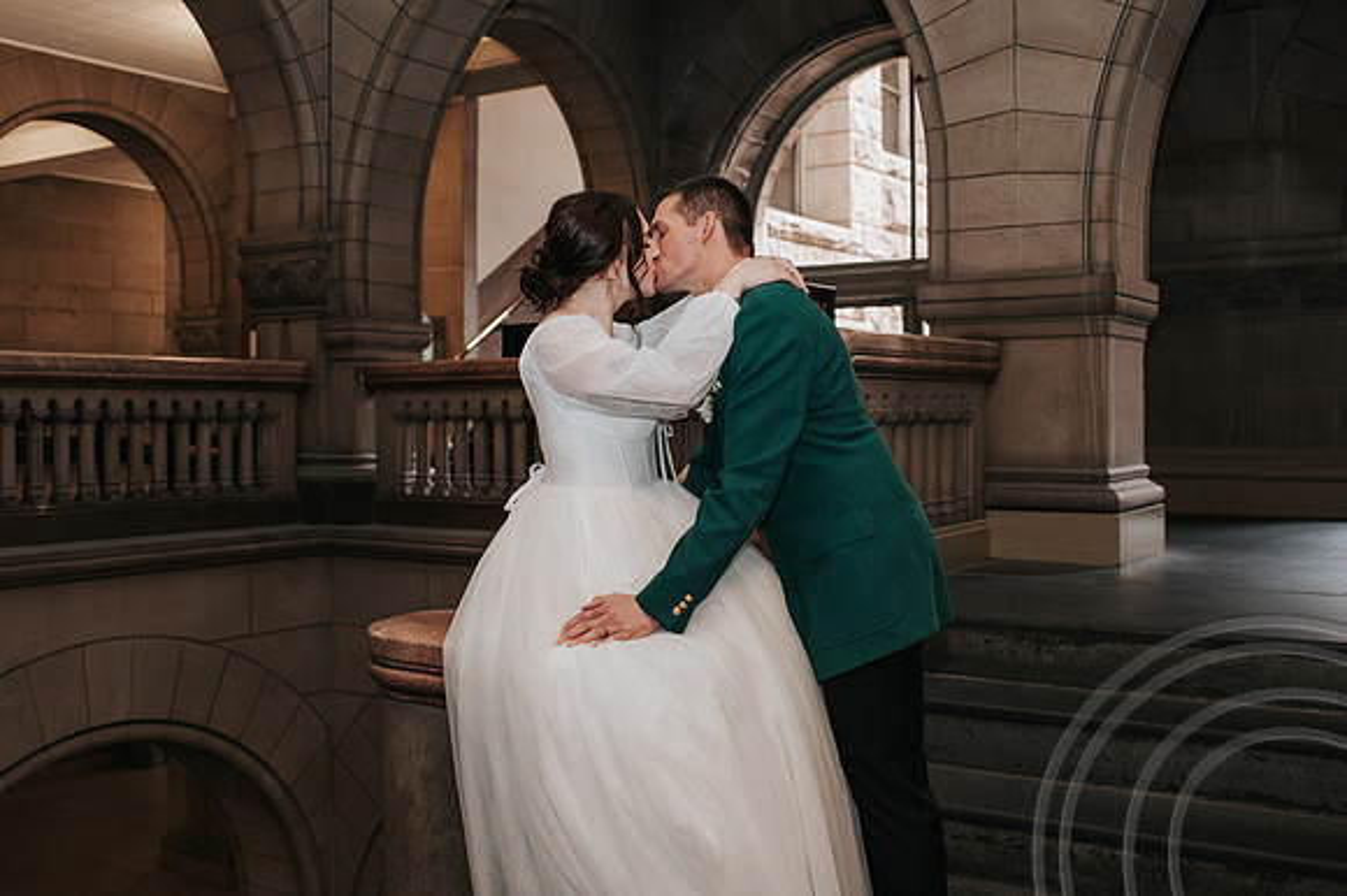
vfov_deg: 34.8
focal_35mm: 38
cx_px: 626
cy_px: 417
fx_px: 1430
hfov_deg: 50.4
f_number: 3.2
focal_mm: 35
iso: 800
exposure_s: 1/200
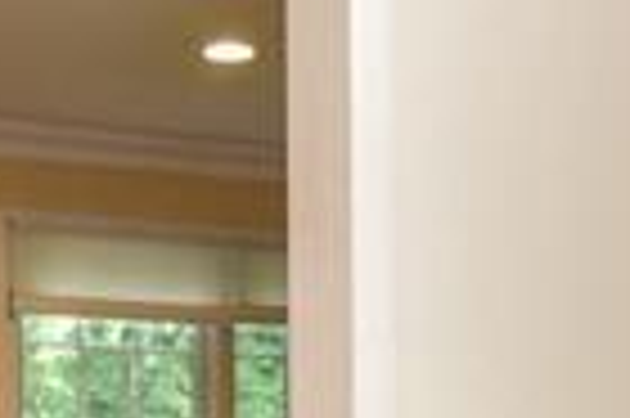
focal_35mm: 139
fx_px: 2430
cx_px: 396
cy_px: 524
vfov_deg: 9.7
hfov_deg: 14.8
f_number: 4.5
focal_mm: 19
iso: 800
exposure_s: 1/80
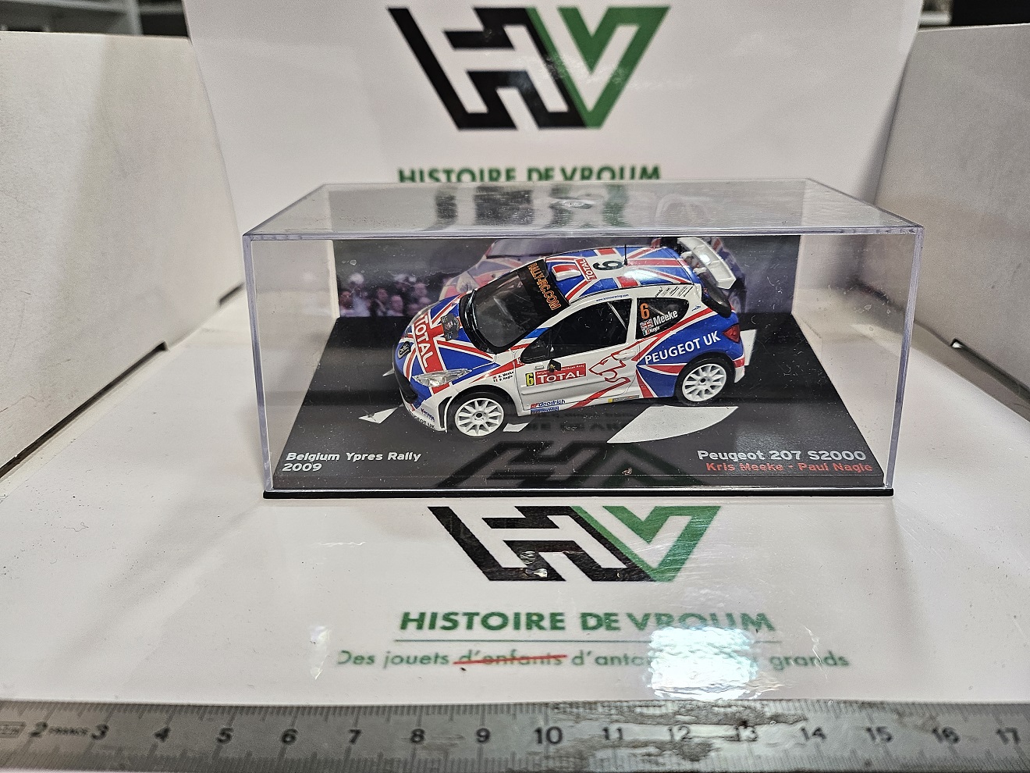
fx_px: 714
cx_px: 515
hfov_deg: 71.6
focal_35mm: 24
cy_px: 386
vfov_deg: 56.8
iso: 160
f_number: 1.8
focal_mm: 5
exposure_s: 1/100
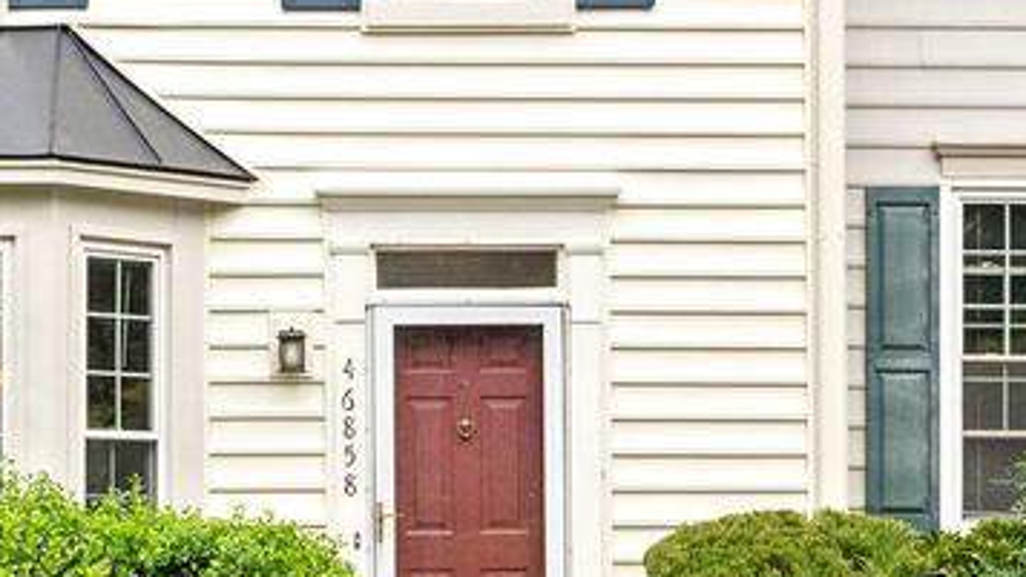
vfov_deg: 12.9
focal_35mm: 94
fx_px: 2547
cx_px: 227
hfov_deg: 22.5
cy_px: 370
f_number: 8
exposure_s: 1/2500
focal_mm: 29.5
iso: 1600
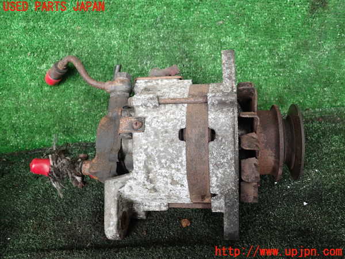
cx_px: 172
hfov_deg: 60.0
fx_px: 299
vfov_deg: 46.8
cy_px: 130
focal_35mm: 30
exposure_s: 1/80
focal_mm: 5.4
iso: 100
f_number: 2.3
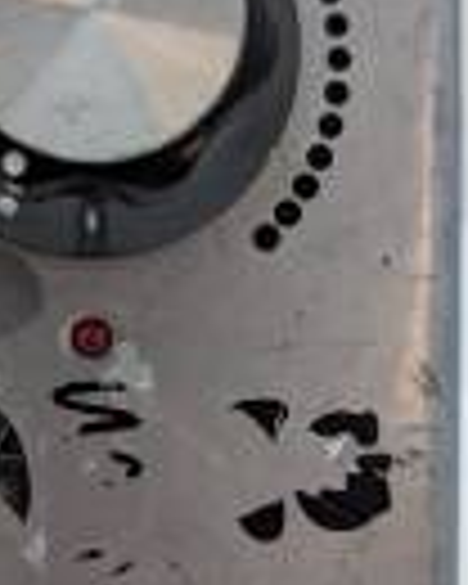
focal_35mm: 72
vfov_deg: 26.4
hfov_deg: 21.2
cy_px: 310
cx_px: 155
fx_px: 1247
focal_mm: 6.81
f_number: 1.85
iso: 76
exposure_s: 1/120
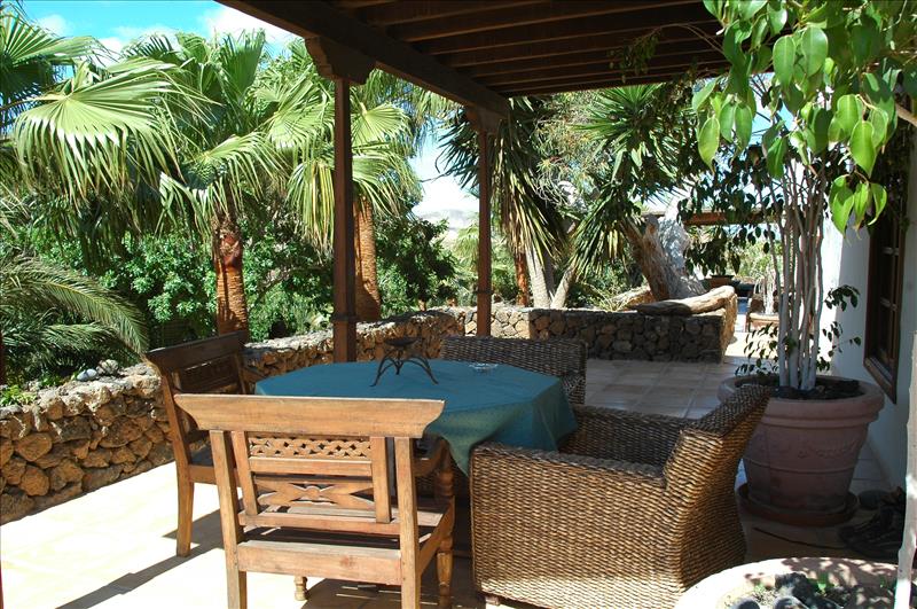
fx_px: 763
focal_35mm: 30
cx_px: 458
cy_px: 304
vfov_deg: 43.5
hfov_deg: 62.0
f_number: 9
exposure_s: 1/160
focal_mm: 20
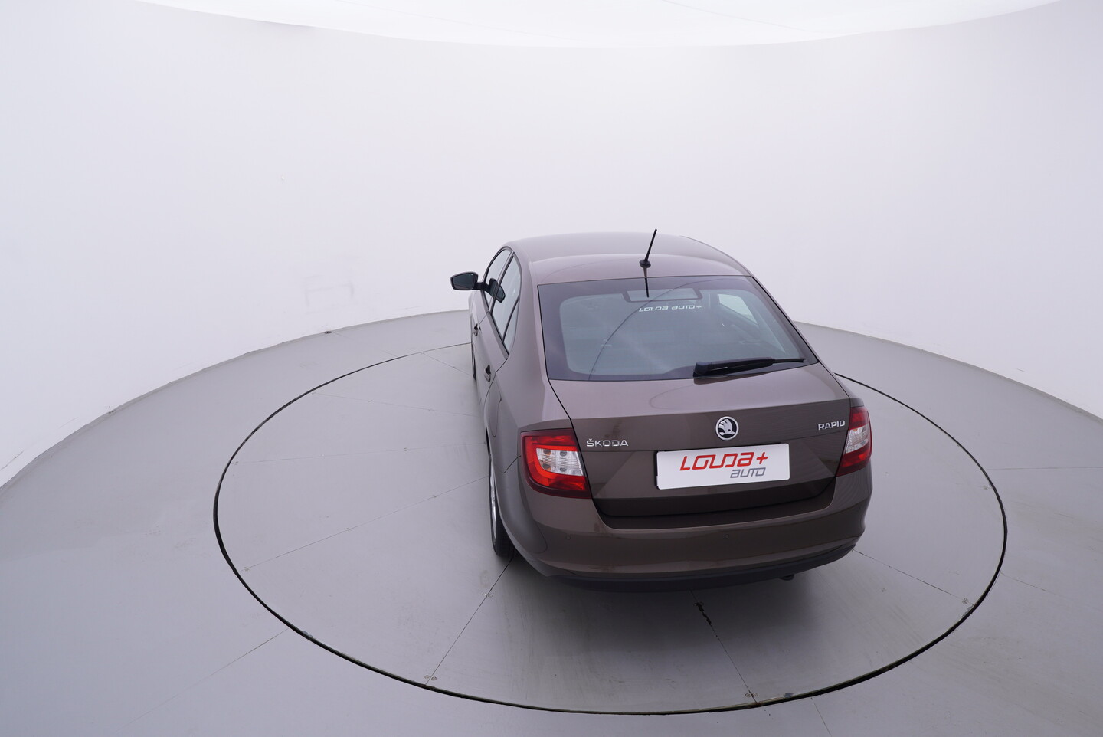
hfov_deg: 77.3
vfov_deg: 56.2
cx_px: 552
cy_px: 368
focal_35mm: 22
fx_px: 690
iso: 200
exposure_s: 1/80
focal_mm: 15
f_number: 5
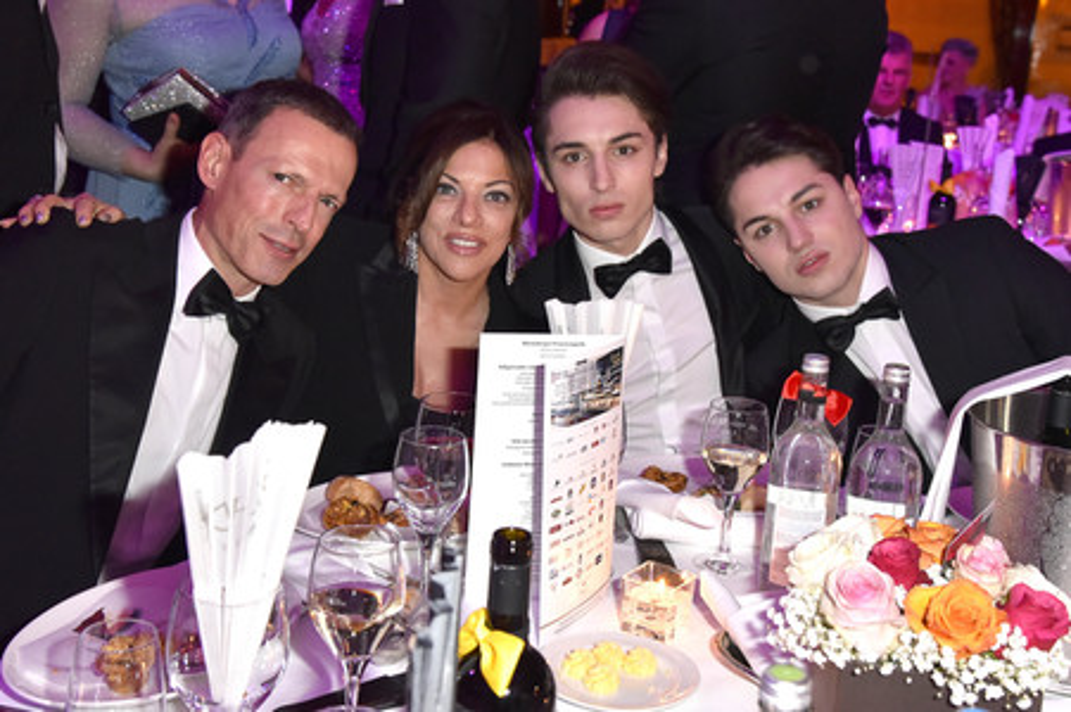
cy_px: 356
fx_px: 1189
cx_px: 536
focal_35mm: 40
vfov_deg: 33.4
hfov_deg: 48.5
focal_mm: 40
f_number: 5.6
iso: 2500
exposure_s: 1/50
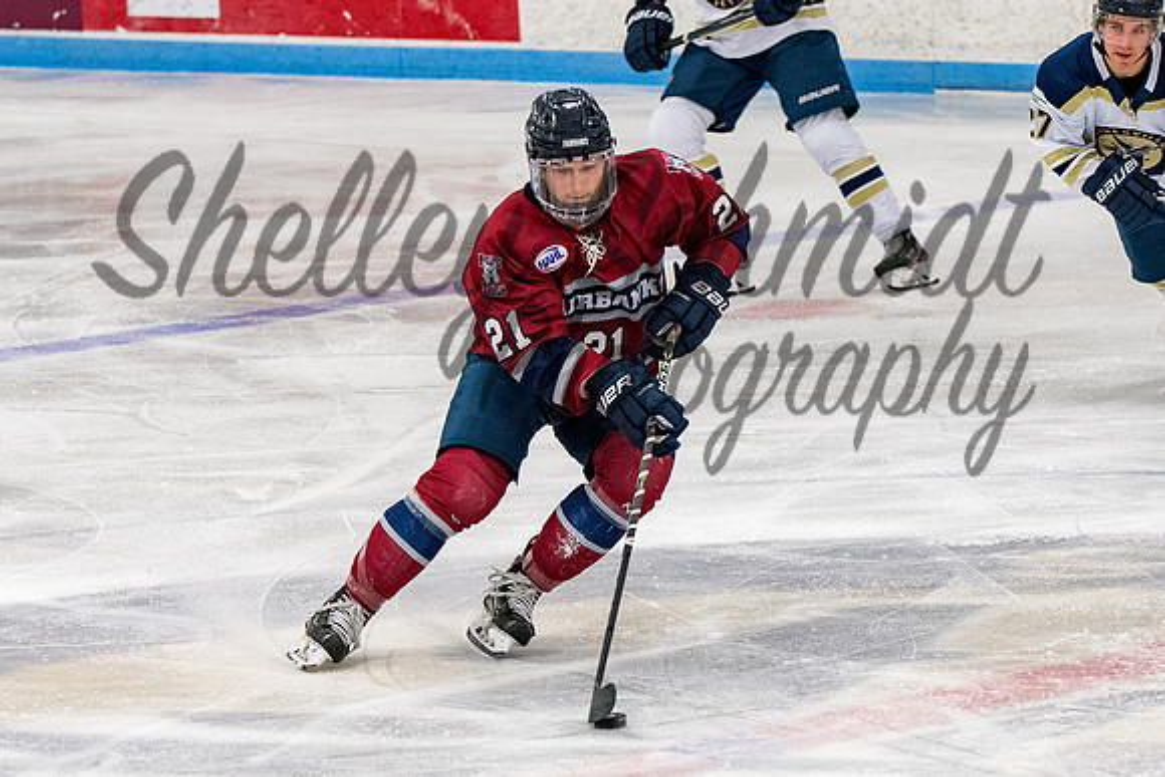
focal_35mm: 250
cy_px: 394
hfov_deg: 8.2
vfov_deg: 5.5
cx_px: 577
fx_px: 8106
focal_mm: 116
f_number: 3.5
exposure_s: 1/800
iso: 2500
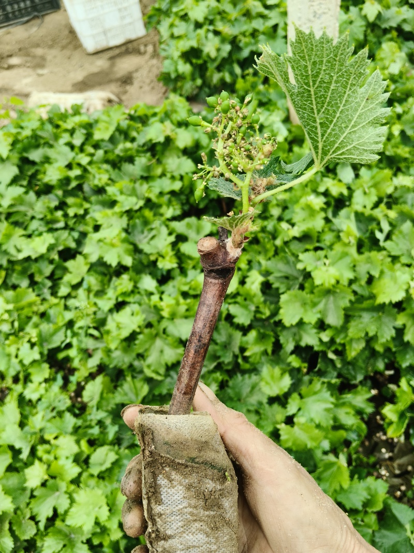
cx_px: 207
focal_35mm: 27
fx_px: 431
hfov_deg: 51.3
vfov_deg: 65.3
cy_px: 276
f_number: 1.8
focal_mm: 3.96
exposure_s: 1/120
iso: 100
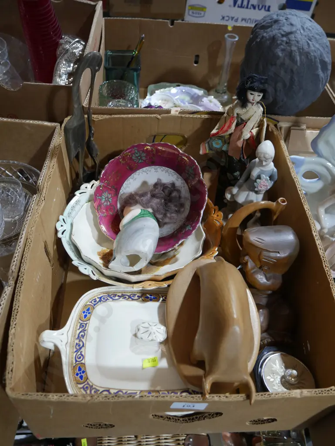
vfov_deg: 59.9
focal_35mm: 30
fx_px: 387
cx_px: 168
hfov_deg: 46.8
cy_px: 223
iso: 320
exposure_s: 1/60
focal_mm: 15
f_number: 3.6
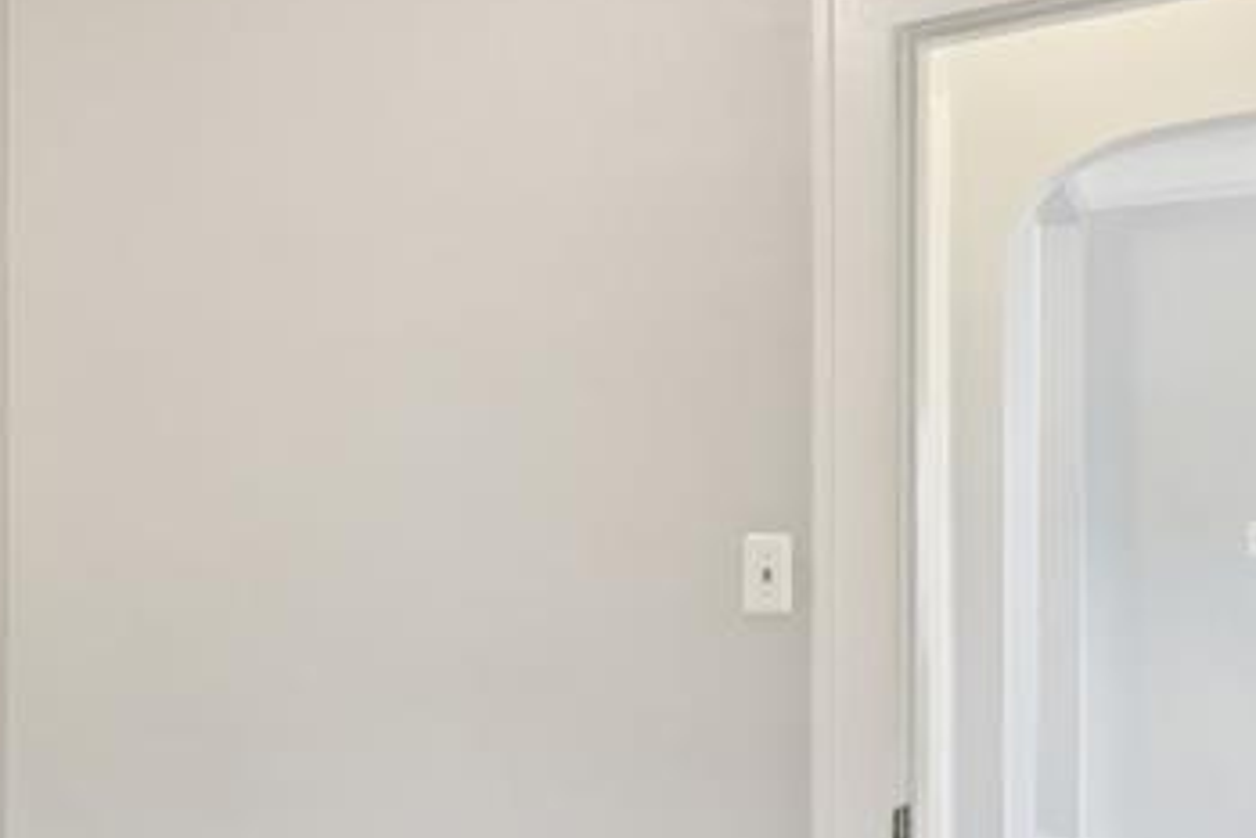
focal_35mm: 44
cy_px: 539
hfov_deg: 37.5
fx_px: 1536
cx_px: -115
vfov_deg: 30.4
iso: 400
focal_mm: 10
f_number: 8
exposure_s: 1/6
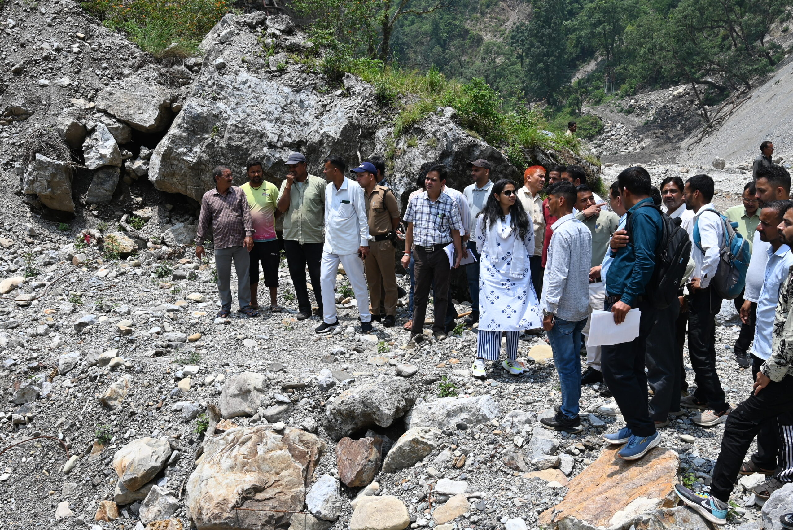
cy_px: 265
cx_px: 396
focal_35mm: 40
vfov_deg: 33.5
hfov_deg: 48.4
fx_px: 882
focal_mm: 27
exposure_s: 1/400
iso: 100
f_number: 7.1
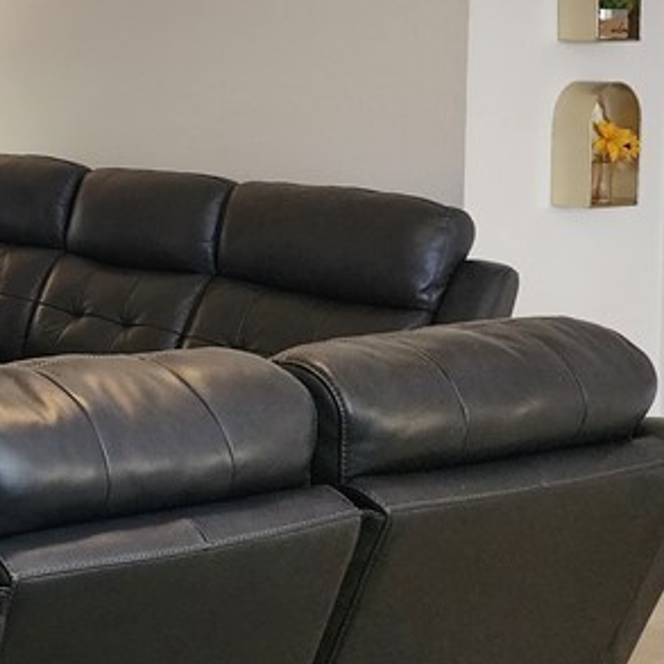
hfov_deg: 20.5
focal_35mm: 71
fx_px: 1541
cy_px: 95
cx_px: -351
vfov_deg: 23.8
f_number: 1.8
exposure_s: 1/120
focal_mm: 6.4
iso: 250
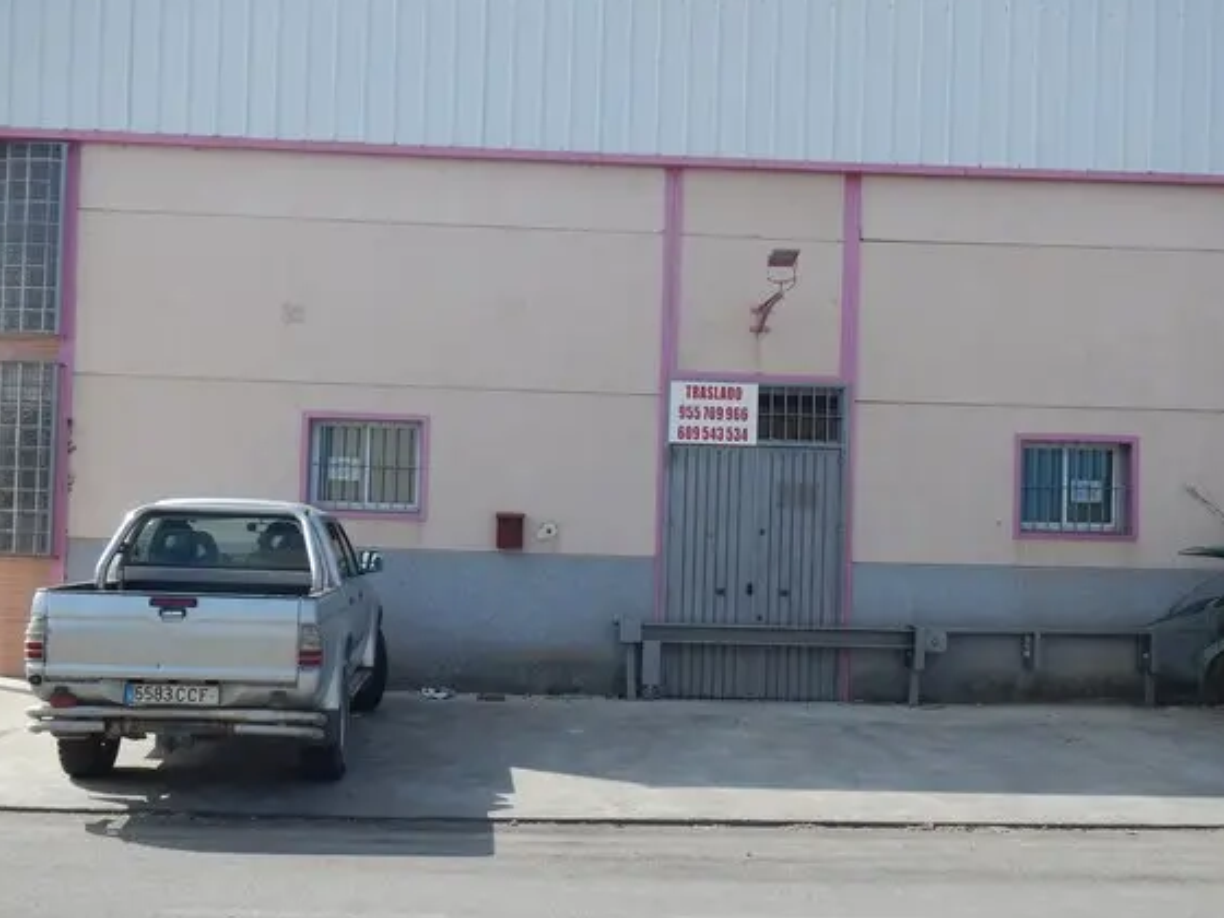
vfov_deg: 35.9
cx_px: 575
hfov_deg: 46.8
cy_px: 492
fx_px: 1414
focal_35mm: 40
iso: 125
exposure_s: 1/800
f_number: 3.9
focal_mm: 5
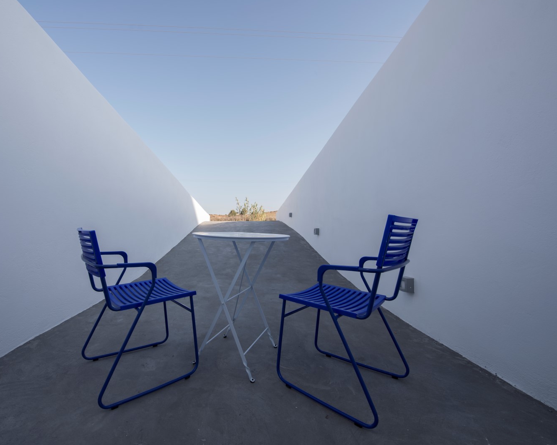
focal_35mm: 16
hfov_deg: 92.4
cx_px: 234
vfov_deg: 80.4
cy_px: 224
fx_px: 264
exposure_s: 1/80
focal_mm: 14
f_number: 8
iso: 64
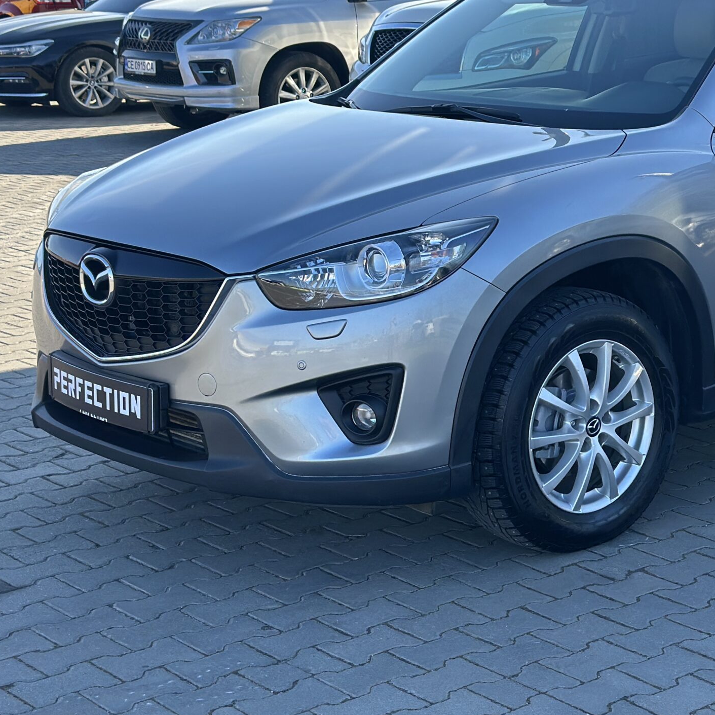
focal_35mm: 77
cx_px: 605
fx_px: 1799
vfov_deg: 22.4
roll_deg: +0.4
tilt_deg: -9.7
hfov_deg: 22.1
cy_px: 266
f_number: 1.78
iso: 80
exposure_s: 1/1227
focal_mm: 6.86
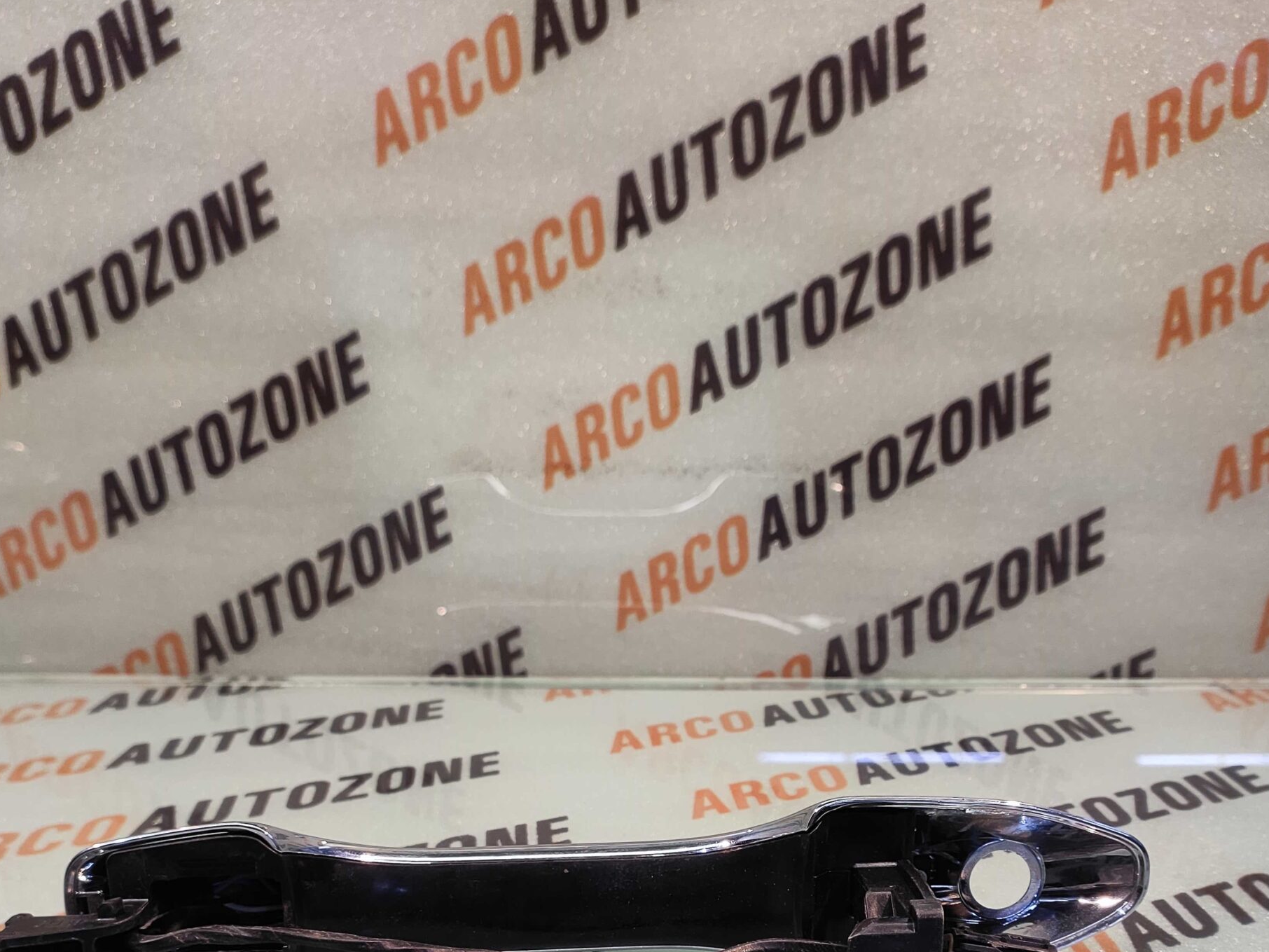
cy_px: 823
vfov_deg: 51.4
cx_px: 623
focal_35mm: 24
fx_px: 880
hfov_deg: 71.6
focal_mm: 4.74
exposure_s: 1/50
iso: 263
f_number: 1.79
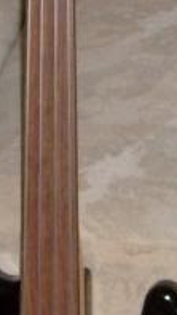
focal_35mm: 197
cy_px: 73
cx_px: 113
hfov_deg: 6.1
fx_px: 1648
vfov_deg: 10.9
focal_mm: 5.8
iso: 100
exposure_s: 1/45
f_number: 2.8
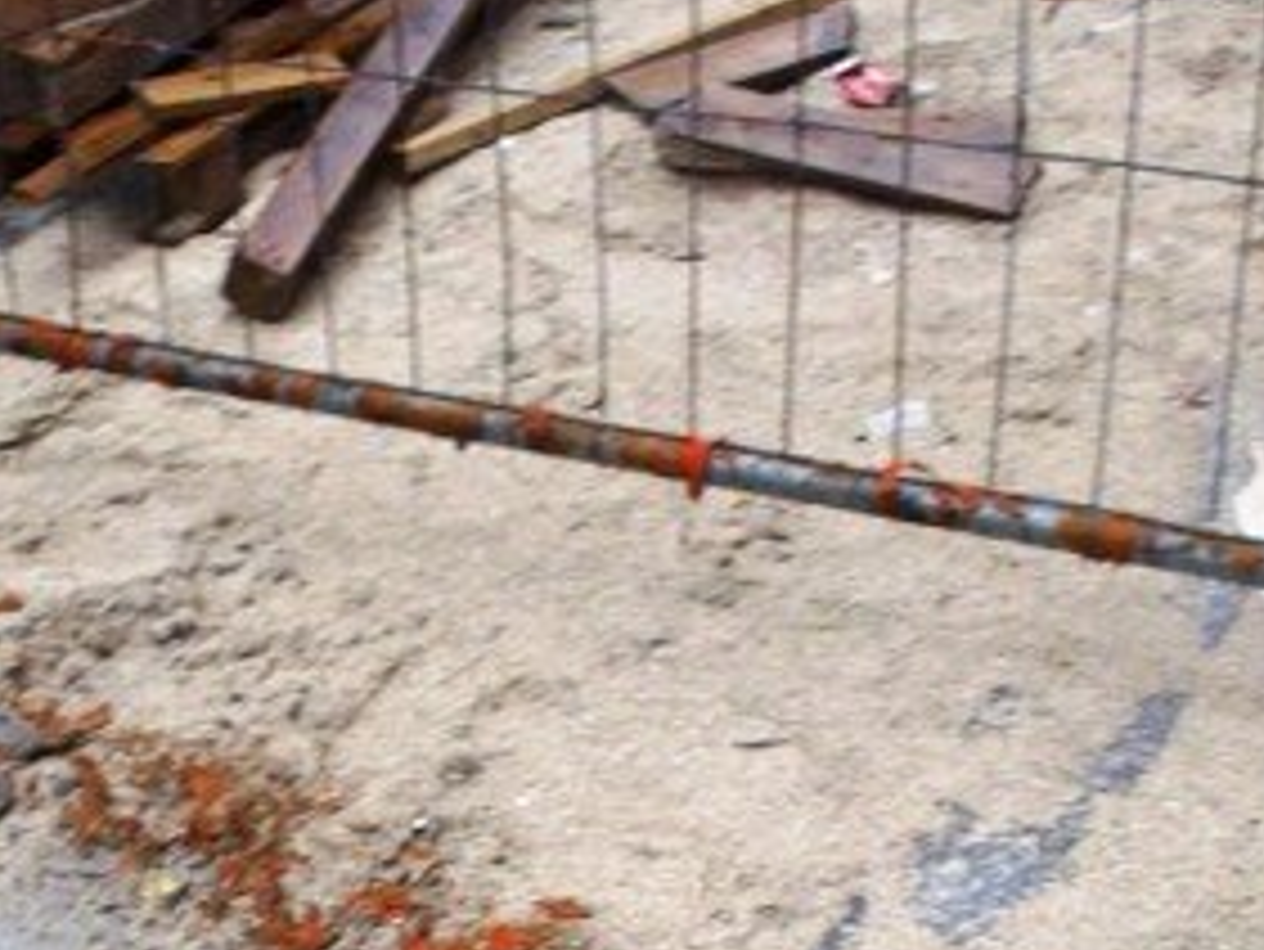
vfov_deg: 21.4
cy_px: 964
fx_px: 2411
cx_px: 565
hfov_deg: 29.4
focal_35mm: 66
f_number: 3.3
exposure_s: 1/80
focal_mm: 4.1
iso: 80
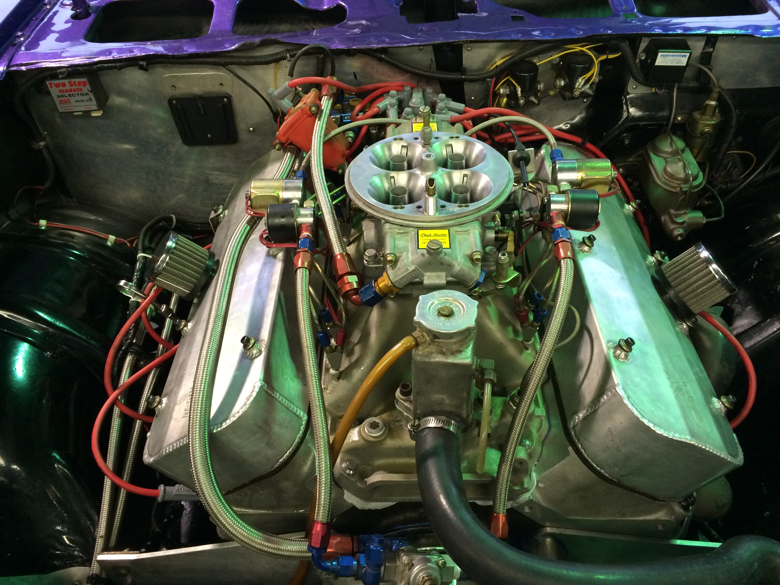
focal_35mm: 29
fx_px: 653
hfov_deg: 61.7
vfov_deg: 48.2
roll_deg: +4.0
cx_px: 390
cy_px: 292
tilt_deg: -43.7
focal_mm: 4.15
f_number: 2.2
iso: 200
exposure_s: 1/30
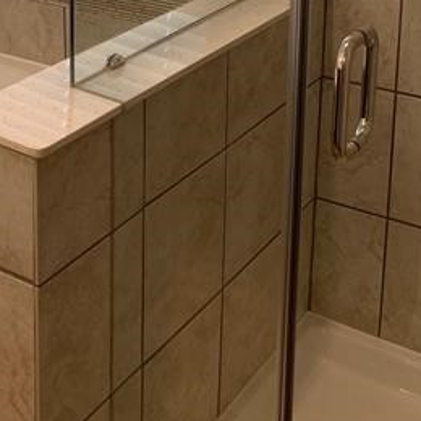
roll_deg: +1.4
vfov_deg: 23.5
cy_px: -65
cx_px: -2
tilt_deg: -11.0
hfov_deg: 24.2
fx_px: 936
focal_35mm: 68
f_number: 1.8
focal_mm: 4.25
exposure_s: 1/120
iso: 64
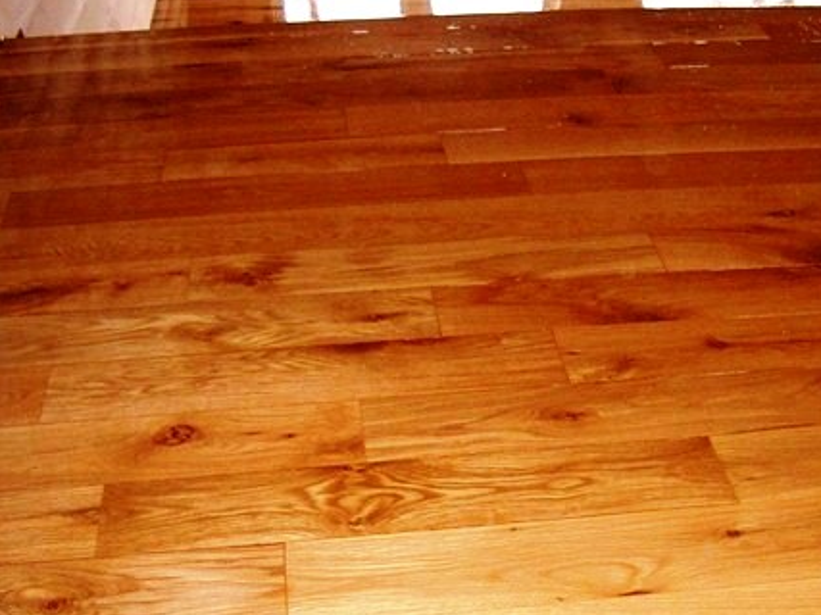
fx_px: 1352
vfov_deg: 25.4
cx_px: 488
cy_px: 438
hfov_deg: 33.7
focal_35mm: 57
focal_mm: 5.8
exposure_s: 1/60
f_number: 2.6
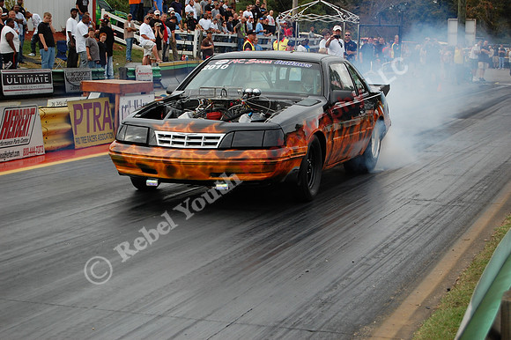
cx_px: 256
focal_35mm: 82
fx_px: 1170
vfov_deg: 16.5
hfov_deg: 24.6
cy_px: 170
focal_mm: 55
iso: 400
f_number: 5.6
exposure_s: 1/800
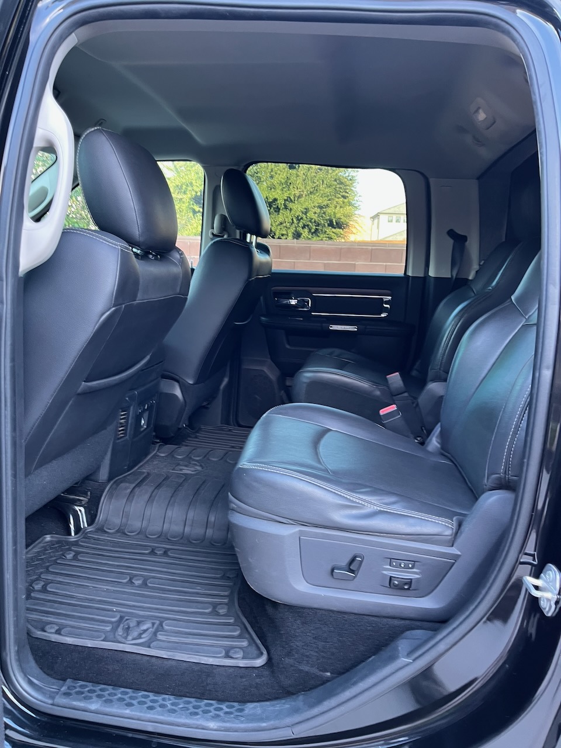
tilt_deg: -10.0
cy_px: 374
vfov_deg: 67.3
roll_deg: -2.5
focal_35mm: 26
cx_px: 280
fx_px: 562
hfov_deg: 53.1
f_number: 1.6
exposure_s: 1/60
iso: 160
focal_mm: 5.1
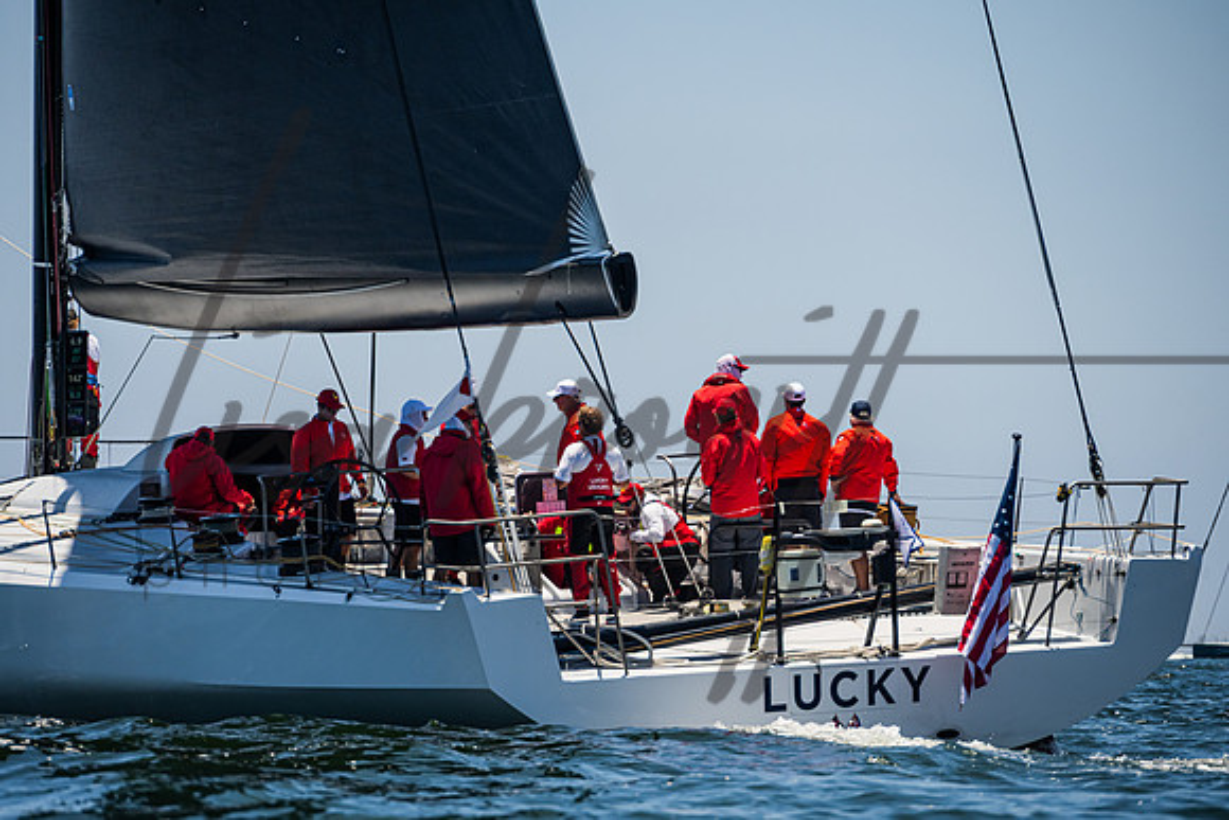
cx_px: 599
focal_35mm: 321
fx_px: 10962
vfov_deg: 4.3
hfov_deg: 6.4
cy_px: 442
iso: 500
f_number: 8
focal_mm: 290
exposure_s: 1/2500
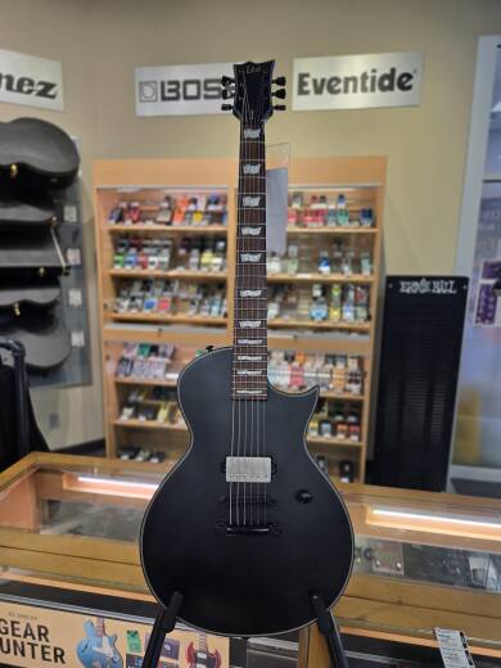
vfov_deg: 73.9
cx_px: 250
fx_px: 444
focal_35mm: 23
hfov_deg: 58.9
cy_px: 334
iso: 64
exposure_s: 1/120
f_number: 1.8
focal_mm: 5.4
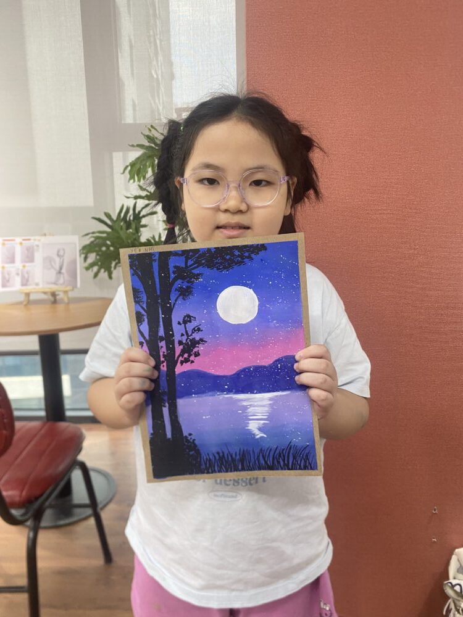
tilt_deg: -9.8
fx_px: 464
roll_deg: +0.6
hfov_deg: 53.1
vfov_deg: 67.3
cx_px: 232
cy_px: 308
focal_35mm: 26
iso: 80
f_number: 1.8
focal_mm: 4.25
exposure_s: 1/50
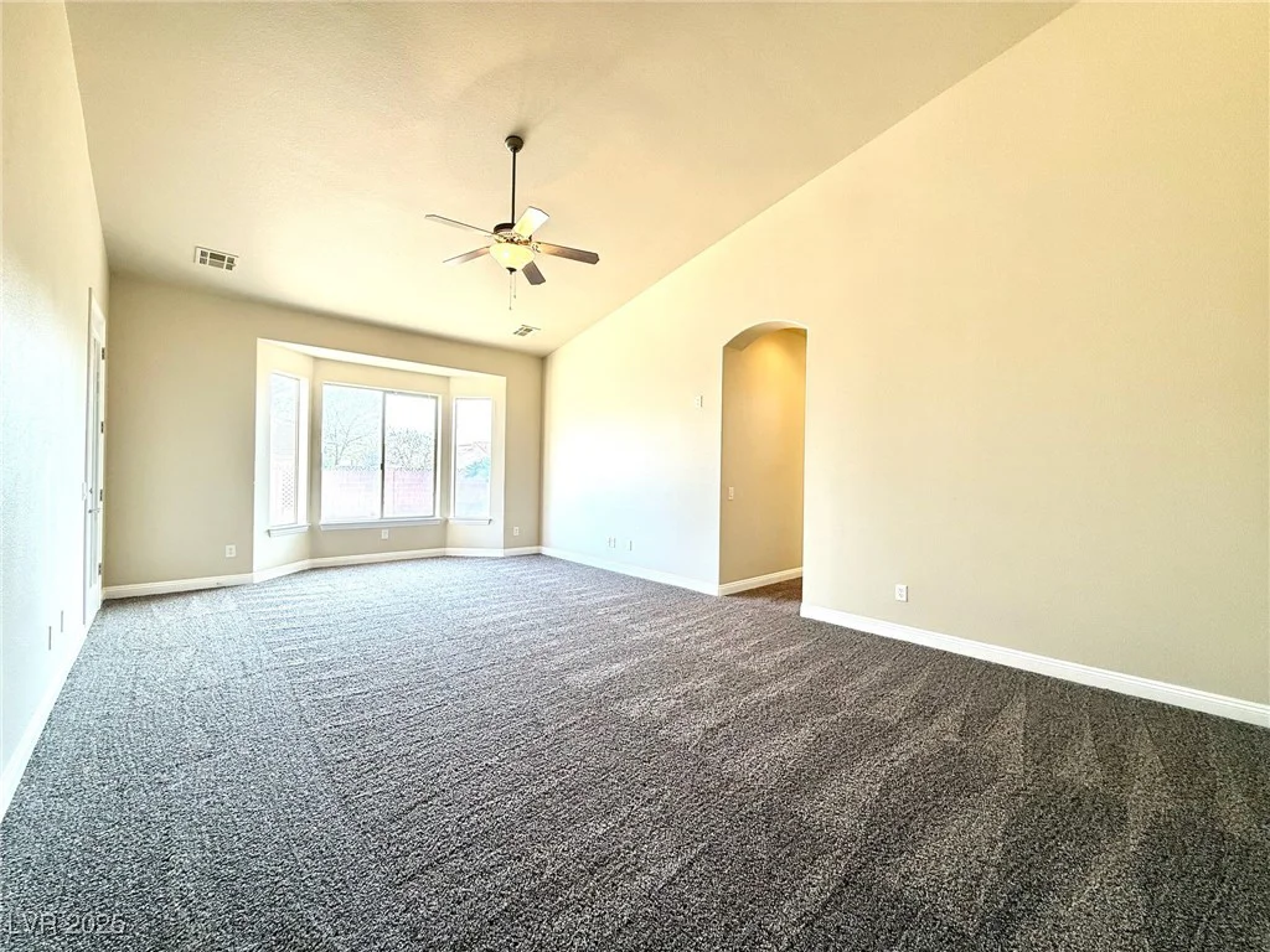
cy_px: 476
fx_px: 514
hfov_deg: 102.1
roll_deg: -1.3
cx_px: 635
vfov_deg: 85.7
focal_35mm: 14
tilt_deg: -0.6
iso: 80
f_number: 2.2
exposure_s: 1/120
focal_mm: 2.22
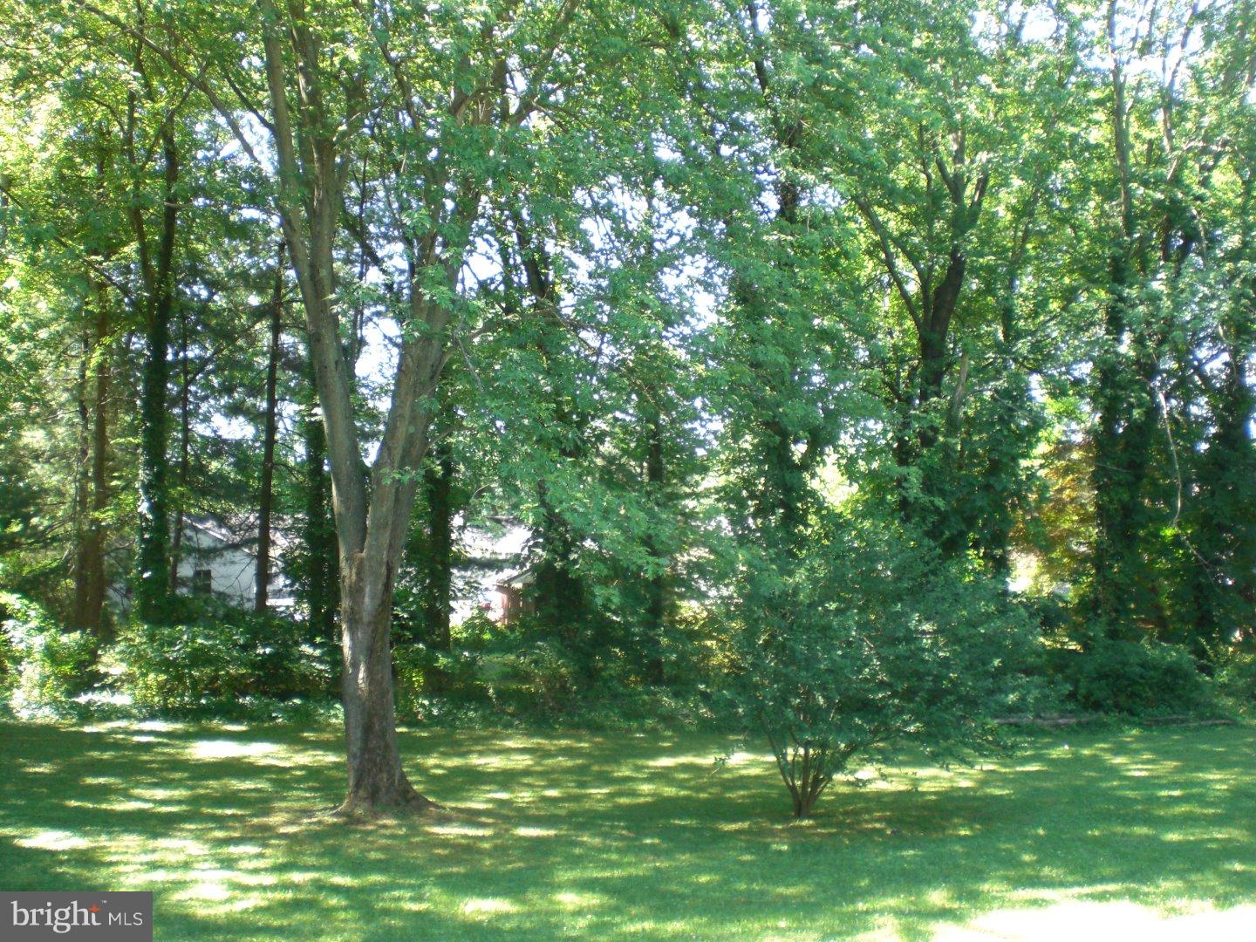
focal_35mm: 38
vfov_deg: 37.7
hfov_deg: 49.0
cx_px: 628
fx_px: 1379
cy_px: 471
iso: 100
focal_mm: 6.3
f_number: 3.1
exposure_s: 1/60
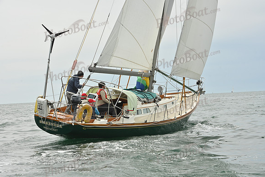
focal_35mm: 90
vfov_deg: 15.2
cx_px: 132
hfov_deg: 22.6
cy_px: 88
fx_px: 663
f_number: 10
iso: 320
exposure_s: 1/1000
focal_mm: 90
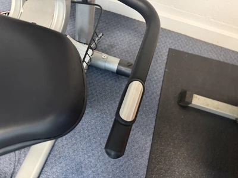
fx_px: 165
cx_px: 119
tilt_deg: -65.3
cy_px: 89
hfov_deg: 71.6
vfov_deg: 56.8
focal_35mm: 24
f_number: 1.78
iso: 1000
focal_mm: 6.76
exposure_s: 1/40
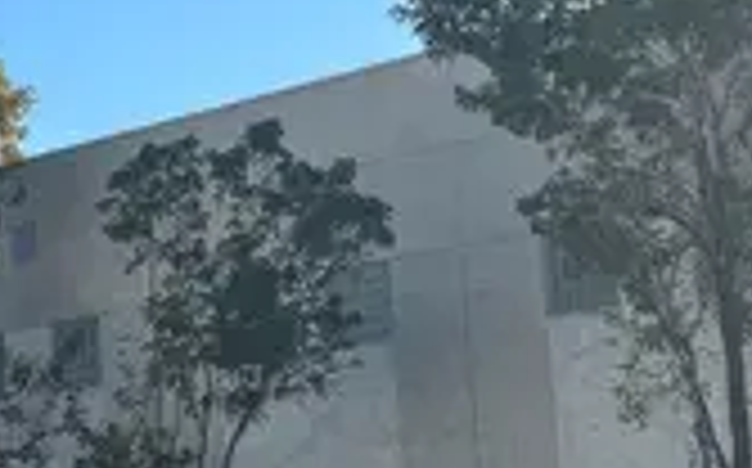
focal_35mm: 121
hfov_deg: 16.8
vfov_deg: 10.8
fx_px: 2477
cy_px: 232
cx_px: -54
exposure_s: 1/2404
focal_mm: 5.7
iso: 50
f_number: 1.5
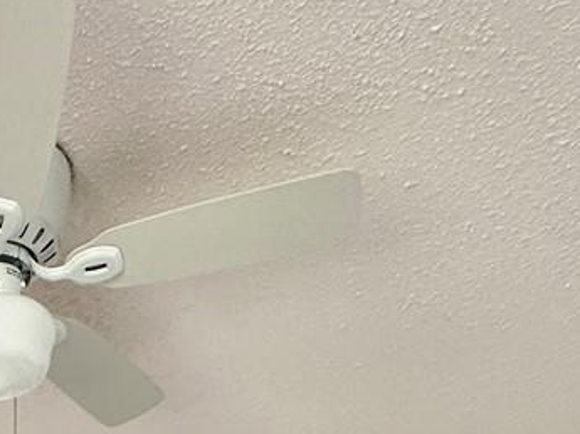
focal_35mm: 65
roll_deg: -0.3
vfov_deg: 16.1
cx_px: -101
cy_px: 922
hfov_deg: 26.7
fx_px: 1088
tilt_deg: +0.8
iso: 40
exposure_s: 1/159
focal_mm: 2.22
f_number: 2.2
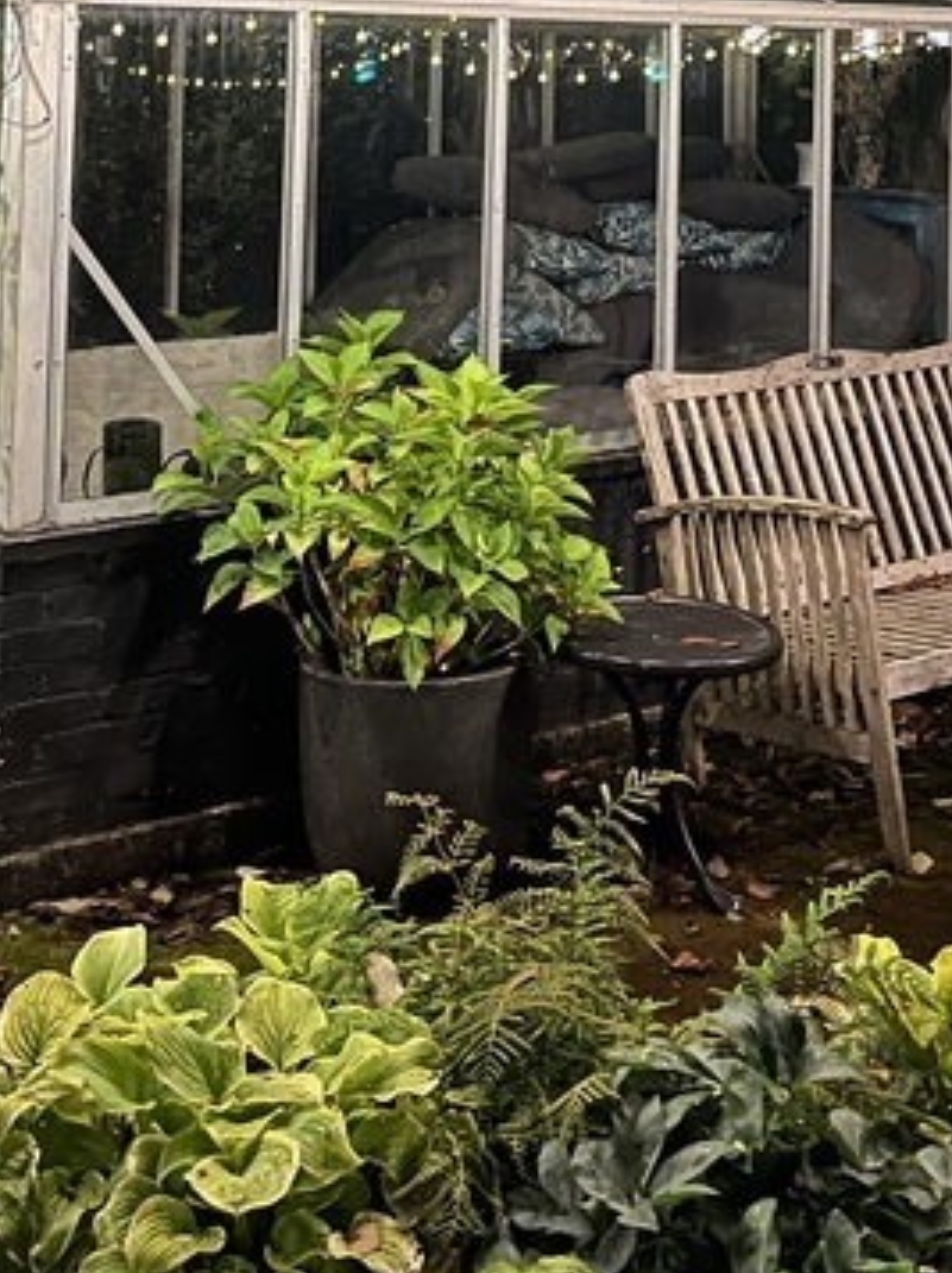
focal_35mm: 56
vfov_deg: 31.2
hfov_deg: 26.1
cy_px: -68
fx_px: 2057
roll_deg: +0.3
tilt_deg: +2.8
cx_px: 510
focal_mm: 5.1
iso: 1000
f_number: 1.6
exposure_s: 1/9
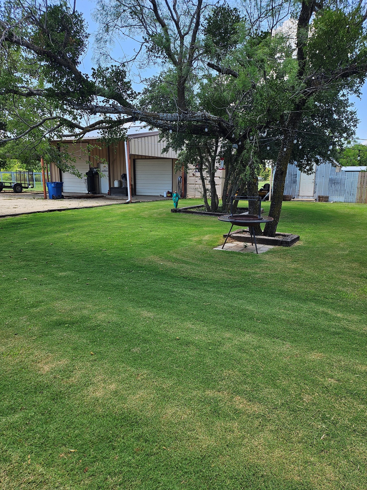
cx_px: 187
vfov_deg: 69.4
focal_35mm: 25
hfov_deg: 54.9
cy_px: 253
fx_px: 353
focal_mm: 5
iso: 50
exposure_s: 1/675
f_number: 1.8
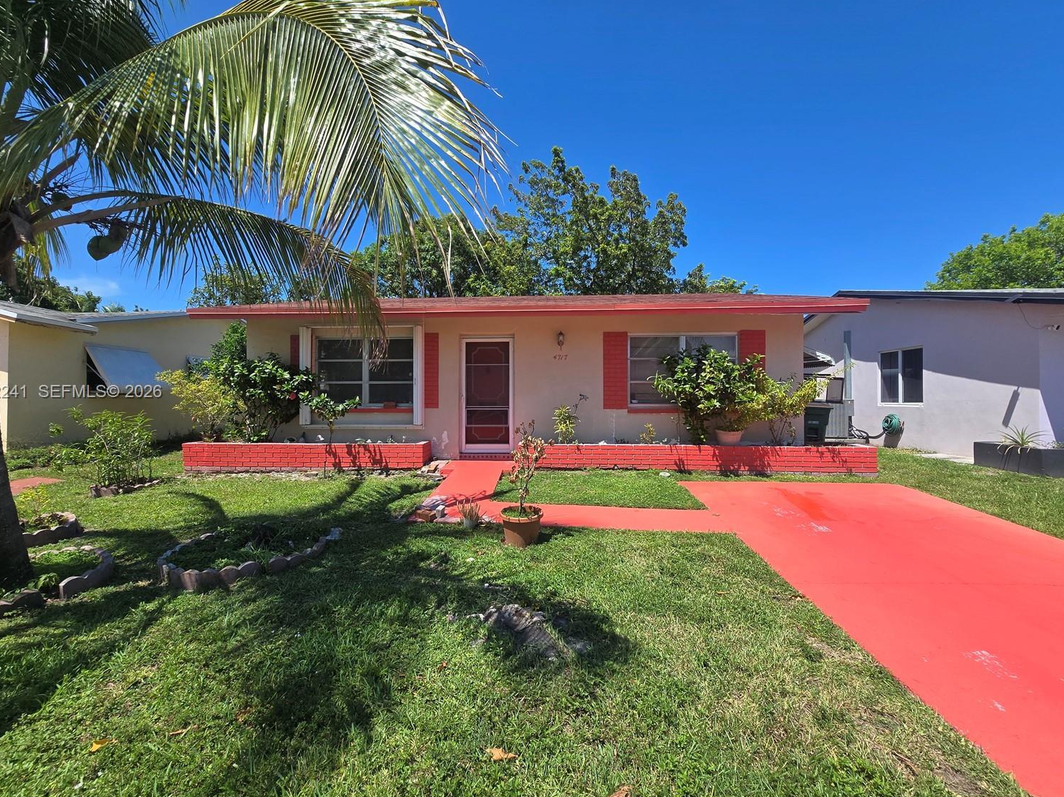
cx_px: 512
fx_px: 430
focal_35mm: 14
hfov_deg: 102.0
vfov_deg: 85.7
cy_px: 393
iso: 50
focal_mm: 2.2
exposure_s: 1/2032
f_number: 2.2
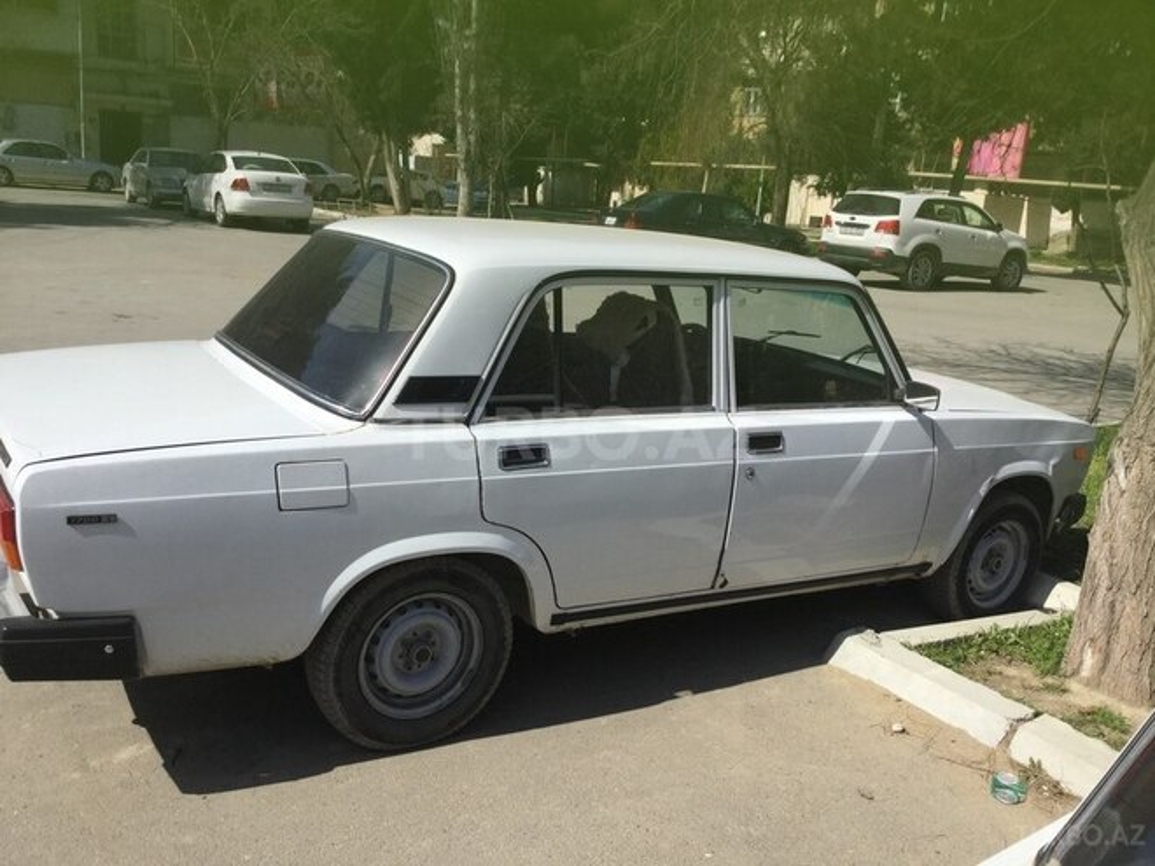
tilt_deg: -14.2
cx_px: 578
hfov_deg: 58.4
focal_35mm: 31
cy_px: 433
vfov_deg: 45.4
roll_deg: -3.5
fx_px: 1034
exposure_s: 1/1698
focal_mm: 3.3
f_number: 2.4
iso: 25
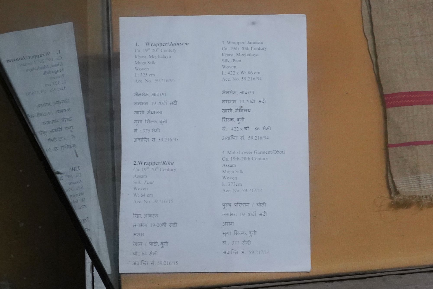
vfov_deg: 53.1
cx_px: 216
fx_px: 289
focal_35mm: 24
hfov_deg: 73.7
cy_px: 144
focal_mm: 24
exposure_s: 1/80
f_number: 5.6
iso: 3200
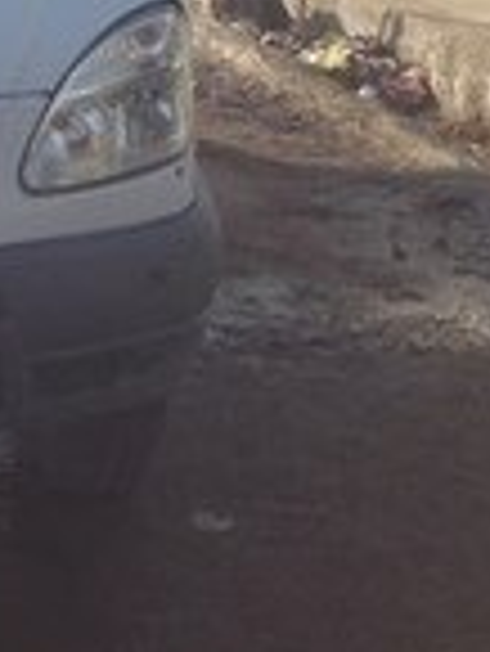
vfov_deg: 16.5
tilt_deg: -6.8
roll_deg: -2.7
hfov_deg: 12.4
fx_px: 2130
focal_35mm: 113
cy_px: -189
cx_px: -292
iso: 50
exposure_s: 1/903
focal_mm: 4.12
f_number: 2.4
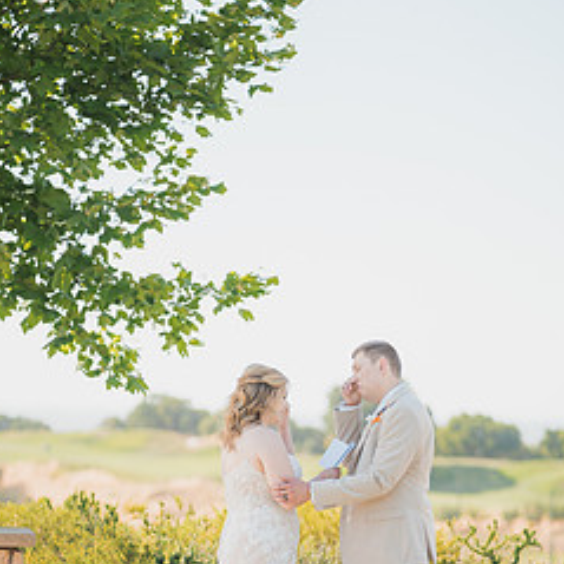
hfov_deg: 12.8
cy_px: 455
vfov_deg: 12.8
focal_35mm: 136
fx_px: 2507
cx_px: 300
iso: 125
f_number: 1.8
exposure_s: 1/2000
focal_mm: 85
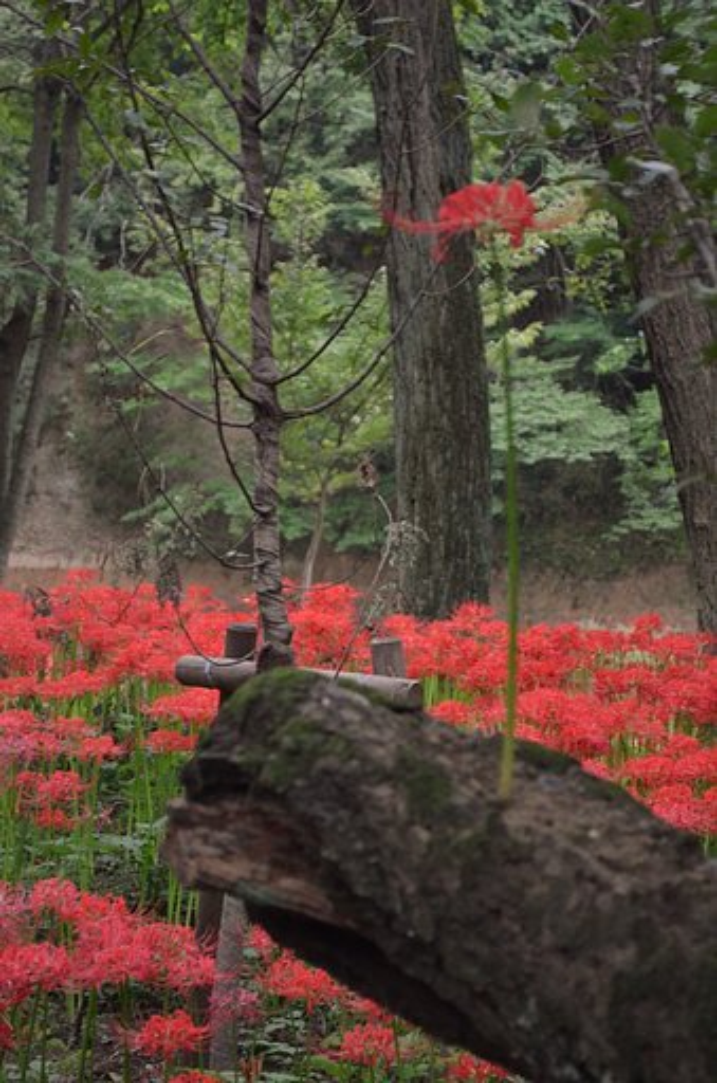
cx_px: 358
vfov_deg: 24.7
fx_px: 2476
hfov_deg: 16.5
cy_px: 542
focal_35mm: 82
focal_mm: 55
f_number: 5.6
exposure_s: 1/30
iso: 3200
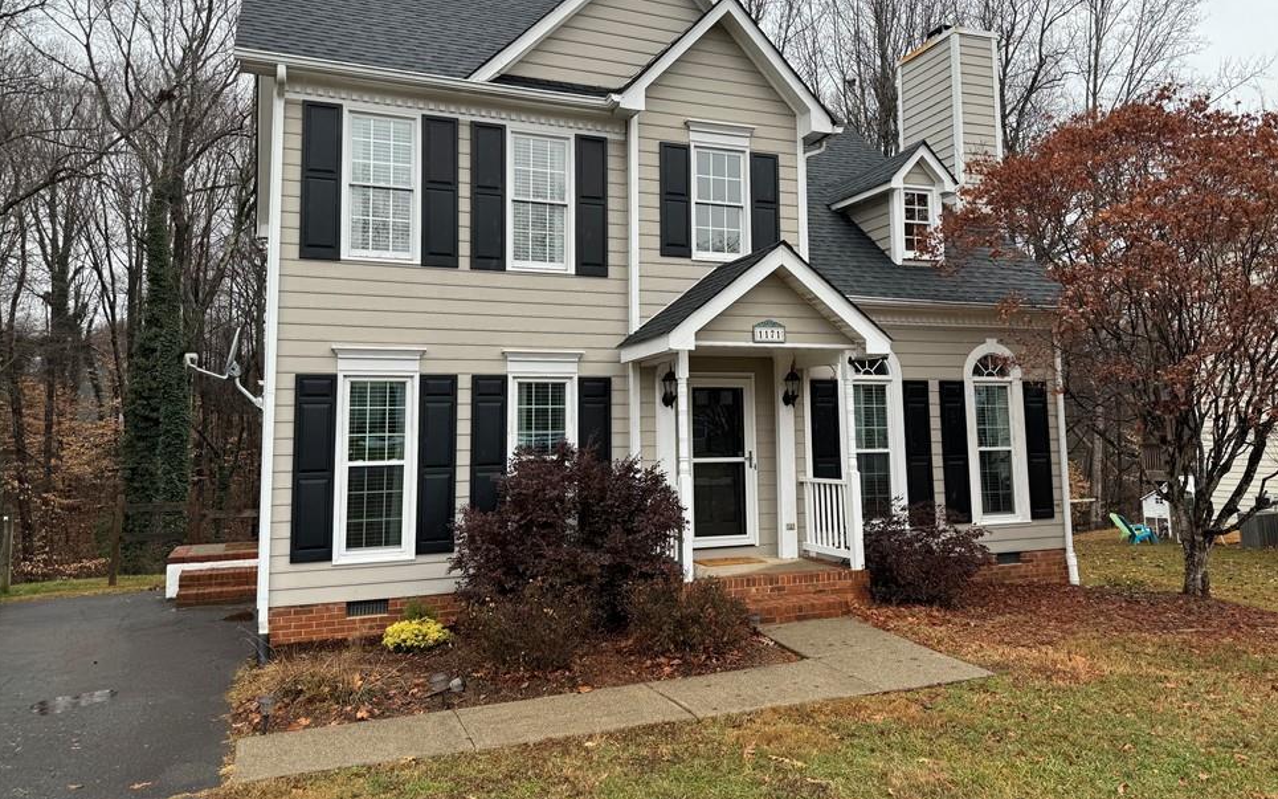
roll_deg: +0.7
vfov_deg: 45.8
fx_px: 940
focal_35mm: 27
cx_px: 670
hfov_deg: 68.4
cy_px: 331
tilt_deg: +6.3
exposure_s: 1/495
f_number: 1.78
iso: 80
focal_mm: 6.86
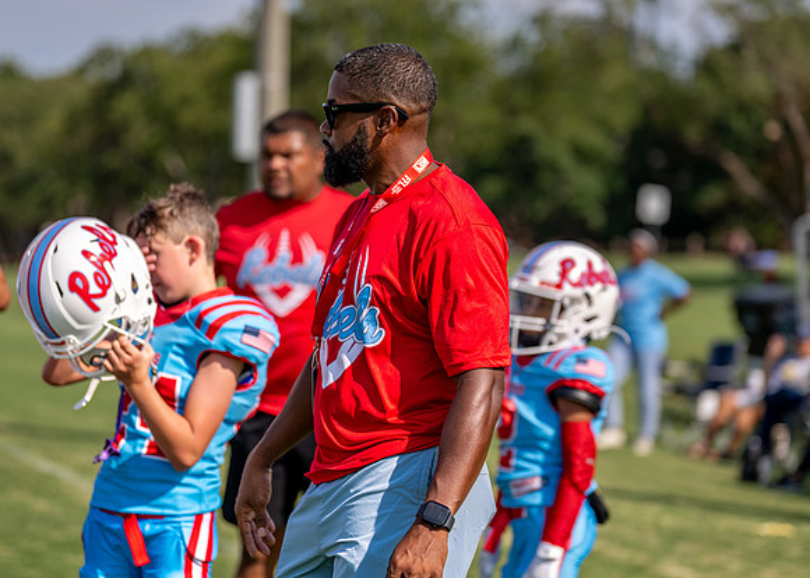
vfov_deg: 11.8
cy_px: 273
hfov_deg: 16.5
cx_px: 397
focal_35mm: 121
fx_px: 2792
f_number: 2.8
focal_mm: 109
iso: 125
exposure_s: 1/2500
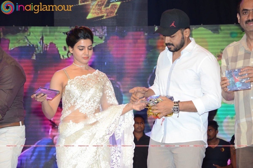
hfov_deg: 14.9
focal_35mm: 138
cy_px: 84
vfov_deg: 9.9
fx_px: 968
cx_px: 126
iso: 1000
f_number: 5.6
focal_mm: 92
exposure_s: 1/125
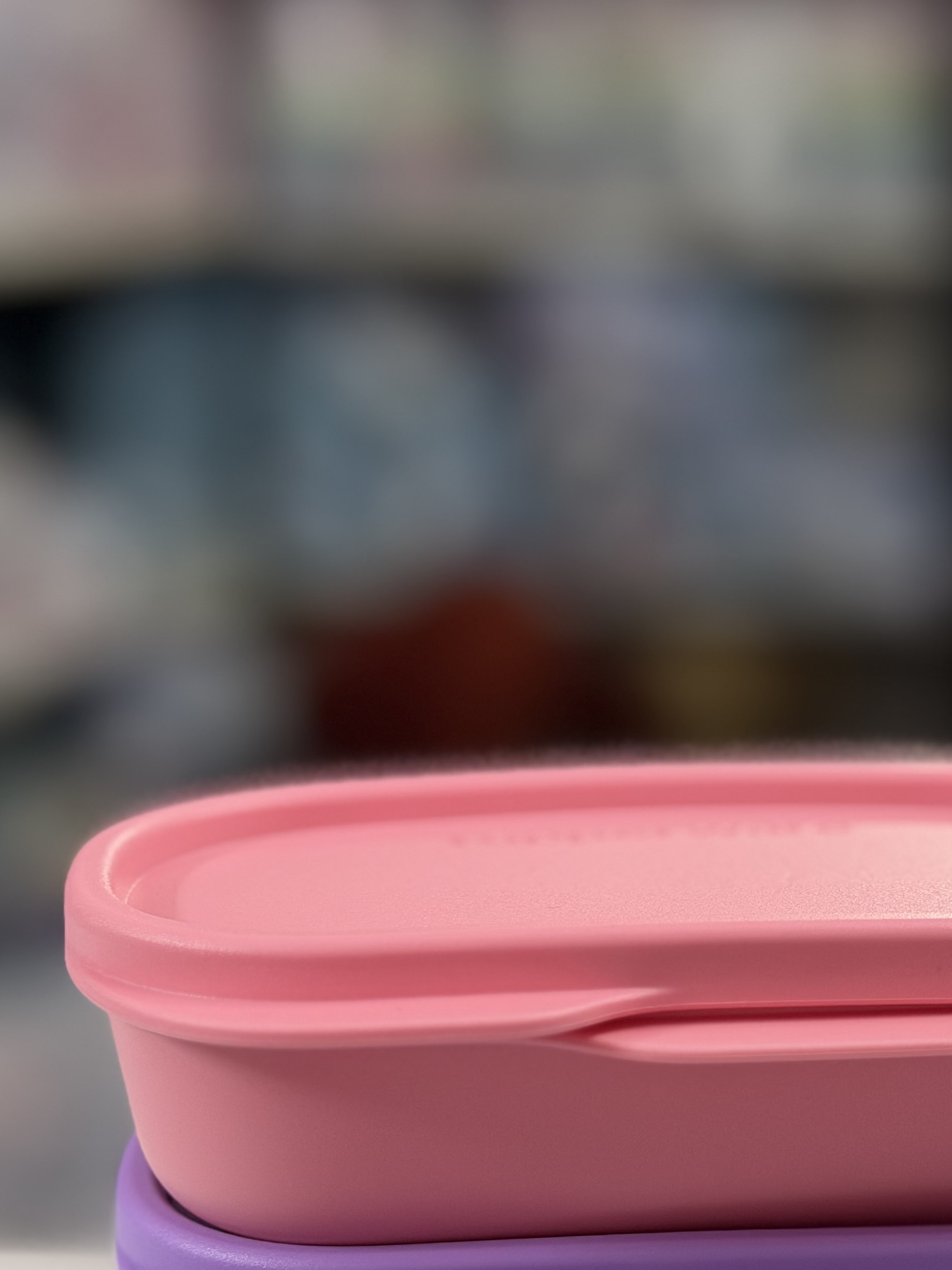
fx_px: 2897
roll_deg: -0.8
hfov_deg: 18.5
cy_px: 844
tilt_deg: -13.2
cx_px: 770
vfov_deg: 24.6
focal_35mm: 79
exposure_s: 1/50
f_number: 1.78
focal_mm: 6.76
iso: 125
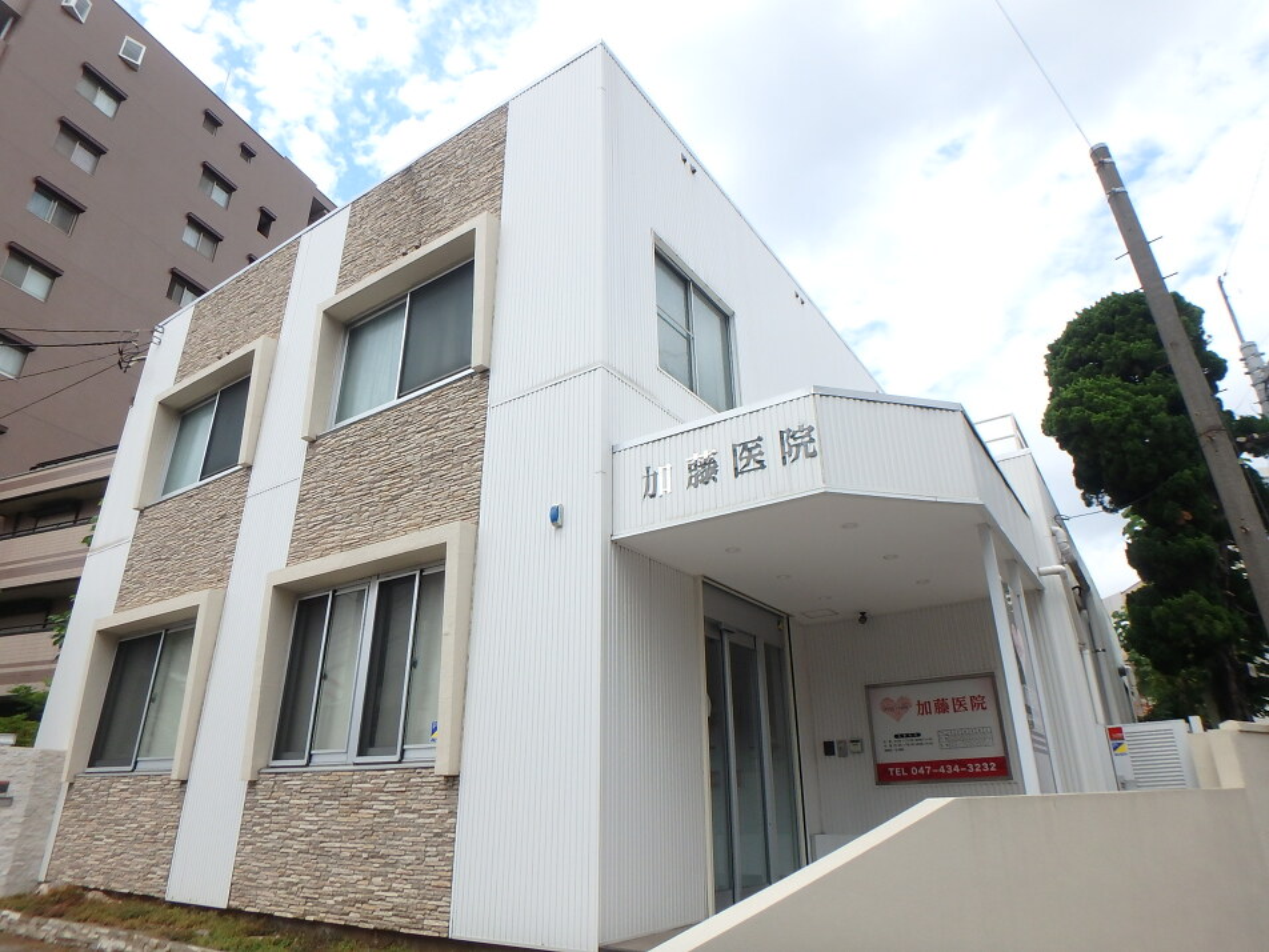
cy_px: 476
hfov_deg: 79.0
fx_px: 770
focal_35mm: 21
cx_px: 634
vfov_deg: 63.4
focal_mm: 3.7
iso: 125
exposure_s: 1/800
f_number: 3.5
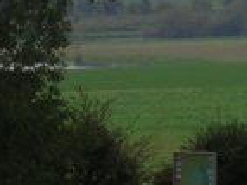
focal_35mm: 515
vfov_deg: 2.9
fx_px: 3672
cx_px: 250
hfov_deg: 3.8
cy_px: -169
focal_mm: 17.4
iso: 50
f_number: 4.9
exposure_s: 1/181
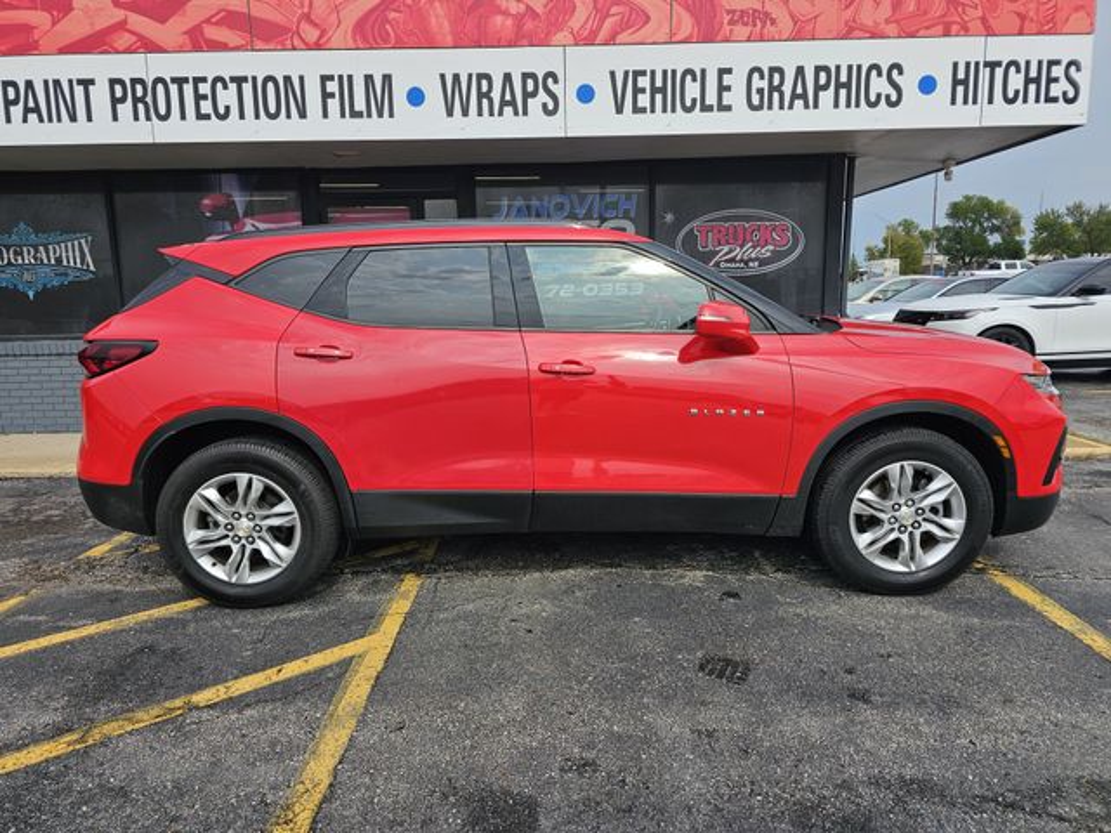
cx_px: 556
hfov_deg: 73.9
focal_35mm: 23
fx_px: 738
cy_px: 416
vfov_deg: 58.9
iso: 10
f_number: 1.7
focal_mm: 6.3
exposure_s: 1/812
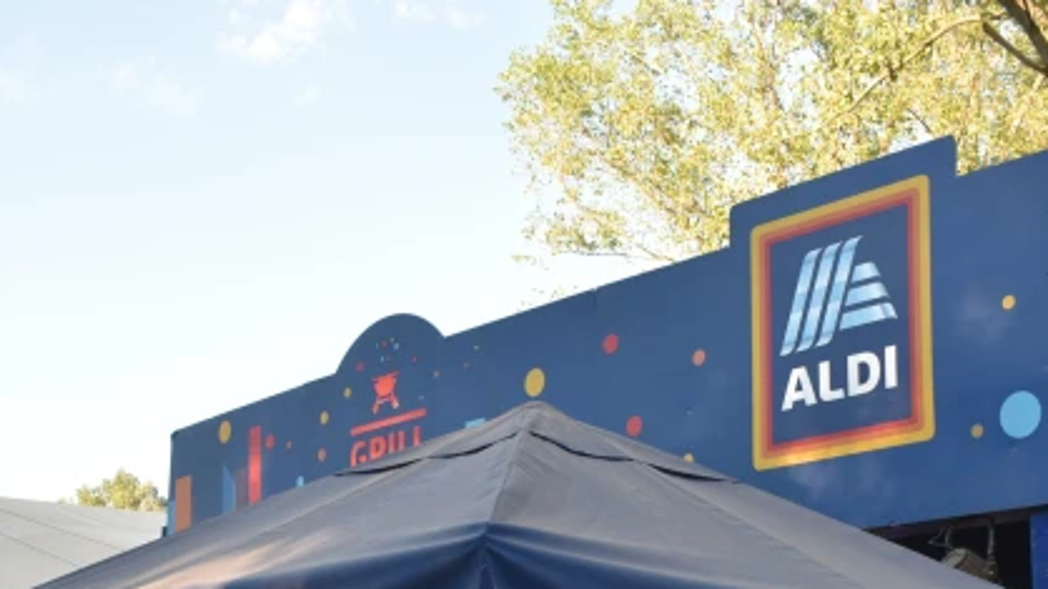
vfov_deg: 18.8
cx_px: 354
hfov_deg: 33.6
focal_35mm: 62
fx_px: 1723
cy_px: 622
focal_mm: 22
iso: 360
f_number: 5.6
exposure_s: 1/250
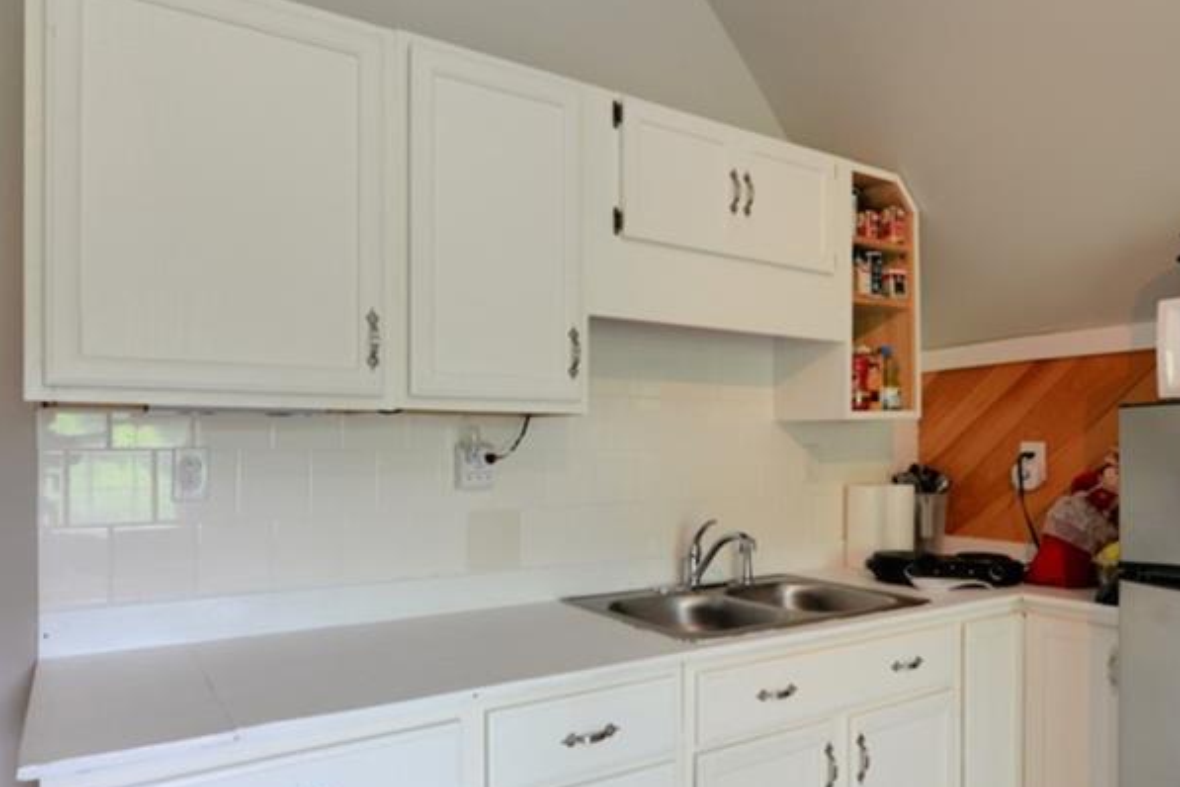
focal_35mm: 24
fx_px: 787
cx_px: 597
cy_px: 444
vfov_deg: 53.0
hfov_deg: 73.7
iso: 800
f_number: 6.3
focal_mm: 14
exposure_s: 1/20
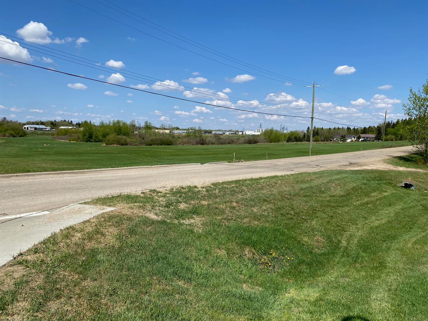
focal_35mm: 26
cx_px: 214
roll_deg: -0.9
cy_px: 160
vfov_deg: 53.1
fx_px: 321
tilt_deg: -5.1
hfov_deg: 67.3
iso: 32
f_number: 1.8
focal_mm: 4.25
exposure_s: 1/3846
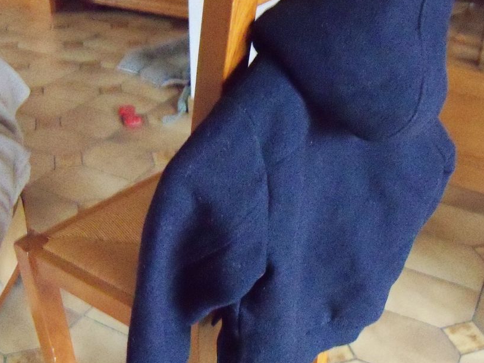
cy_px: 207
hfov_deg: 43.7
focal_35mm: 43
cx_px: 277
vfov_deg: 33.5
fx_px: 601
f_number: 3.5
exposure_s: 1/8
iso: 1600
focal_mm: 6.2
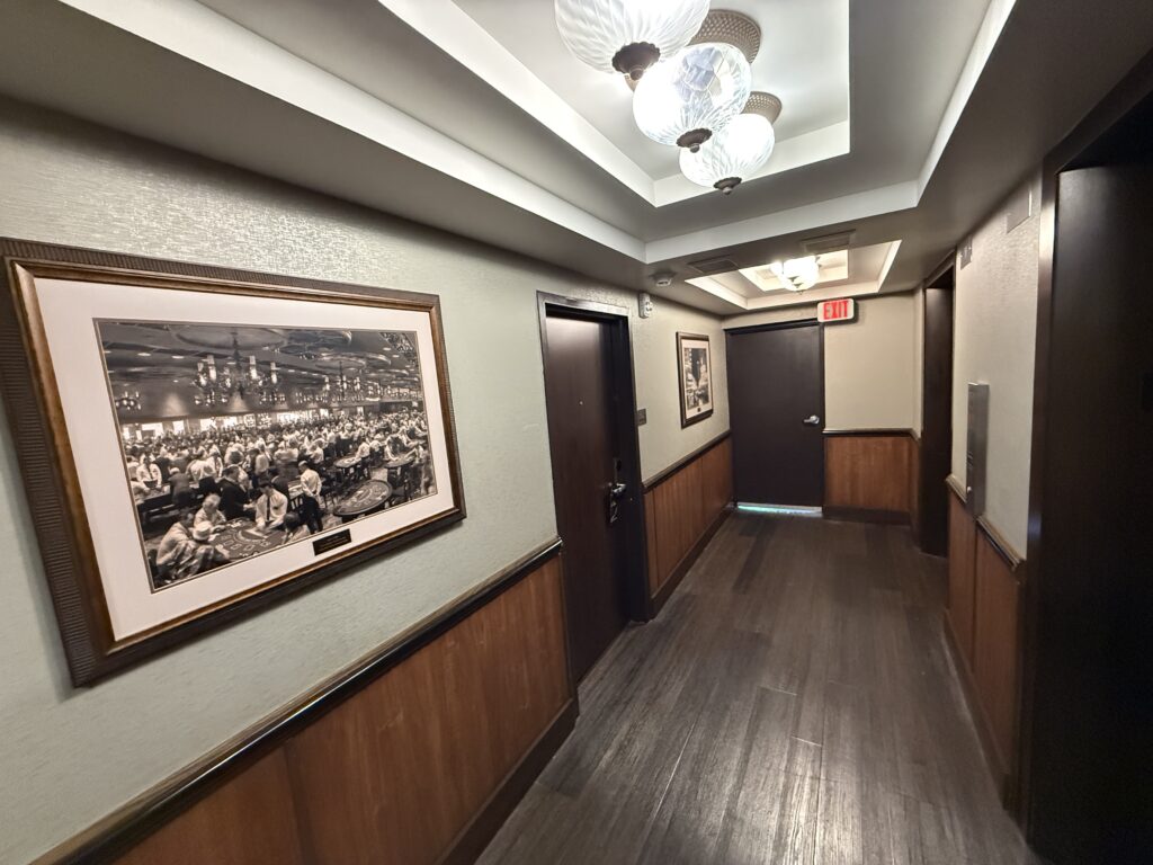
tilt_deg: -6.4
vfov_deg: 85.7
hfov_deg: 102.1
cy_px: 432
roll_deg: +4.6
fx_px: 466
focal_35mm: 14
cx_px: 576
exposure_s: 1/60
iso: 800
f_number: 2.2
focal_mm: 2.22
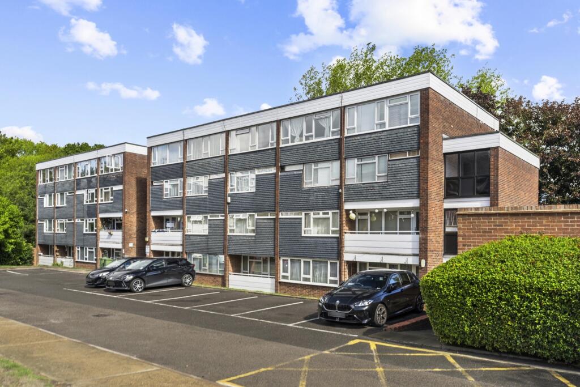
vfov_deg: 47.9
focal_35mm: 27
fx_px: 435
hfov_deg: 67.4
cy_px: 194
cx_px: 290
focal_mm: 27
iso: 320
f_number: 7.1
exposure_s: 1/200
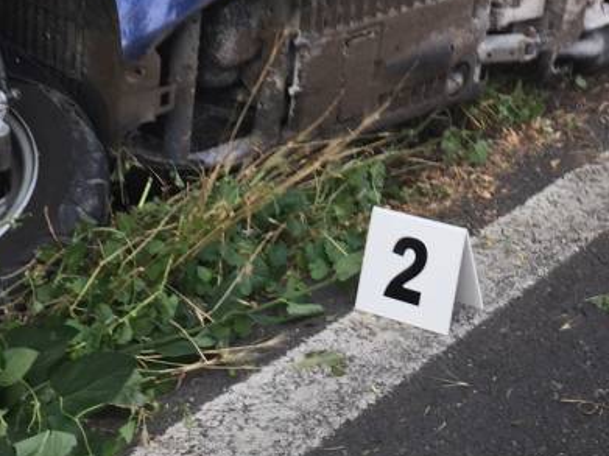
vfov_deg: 18.6
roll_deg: -1.3
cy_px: -45
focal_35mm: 76
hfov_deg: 25.6
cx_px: 386
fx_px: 1337
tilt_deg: -12.3
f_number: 2.2
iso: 32
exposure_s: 1/60
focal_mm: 4.15
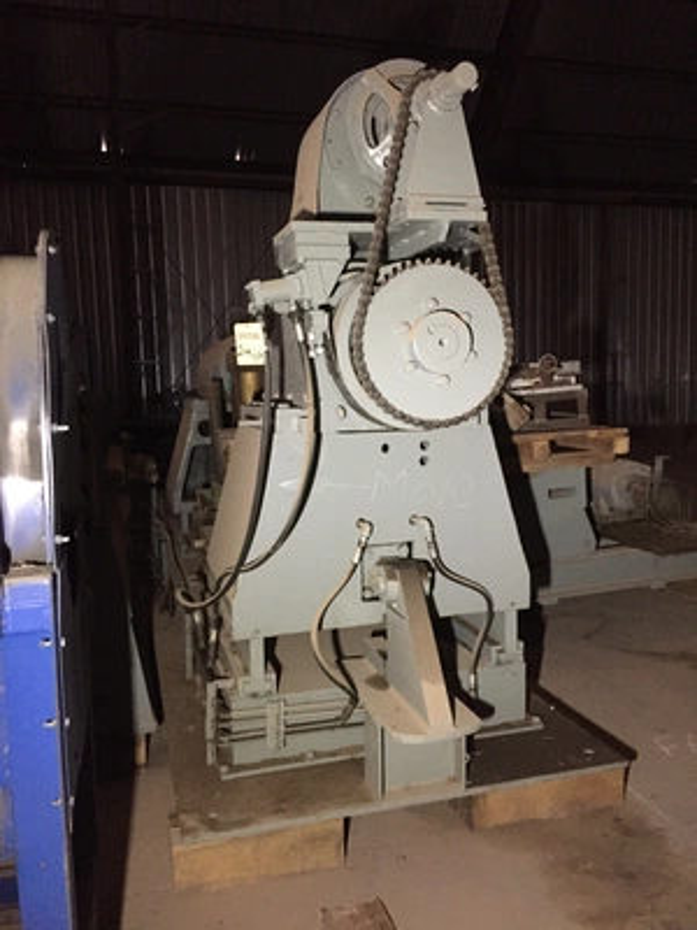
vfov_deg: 61.7
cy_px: 465
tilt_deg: -6.1
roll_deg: +1.3
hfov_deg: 48.2
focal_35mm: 29
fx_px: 779
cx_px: 348
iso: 320
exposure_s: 1/15
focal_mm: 4.15
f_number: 2.2
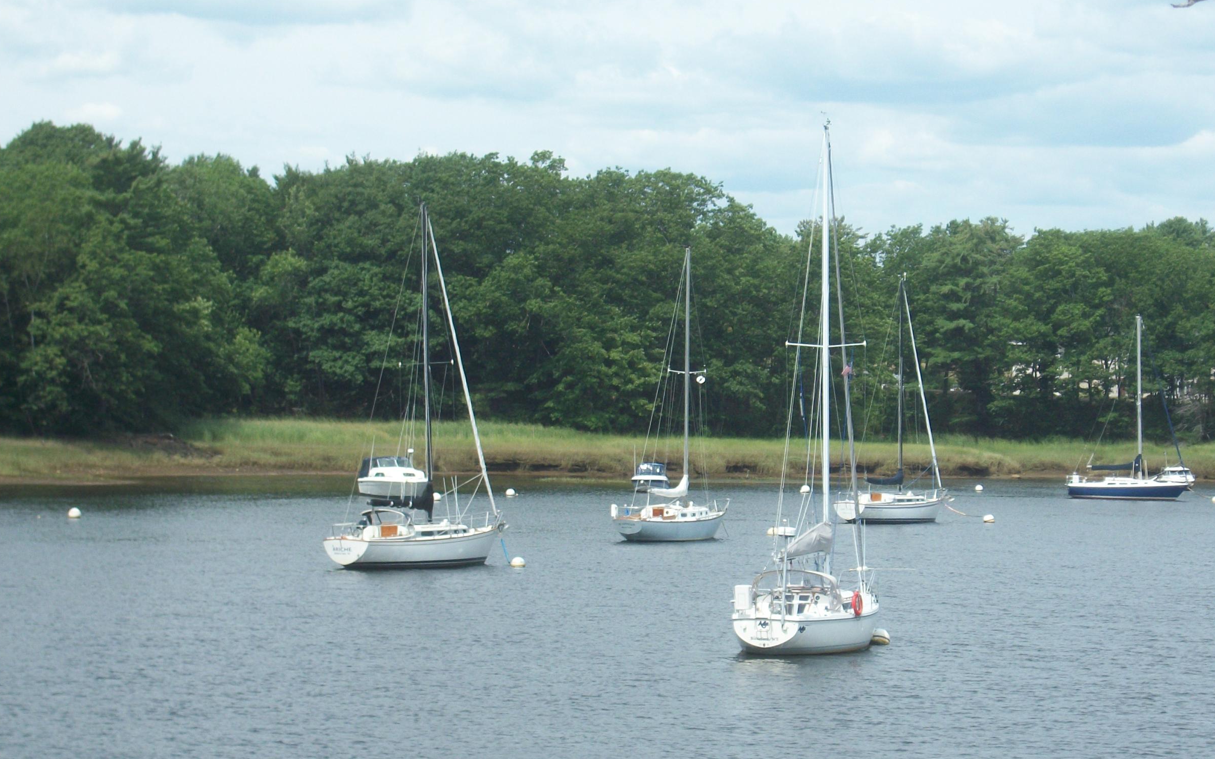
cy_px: 450
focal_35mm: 111
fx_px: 3676
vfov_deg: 11.8
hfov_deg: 18.7
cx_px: 734
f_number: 5.1
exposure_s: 1/400
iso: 80
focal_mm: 15.1
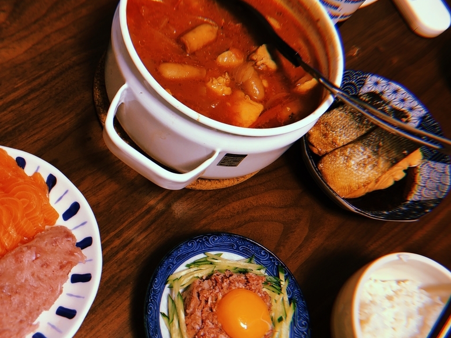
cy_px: 200
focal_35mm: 37
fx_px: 482
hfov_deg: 49.5
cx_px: 162
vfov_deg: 38.5
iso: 64
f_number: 1.8
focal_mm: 4
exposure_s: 1/17
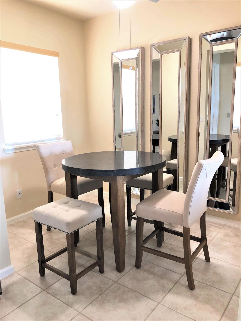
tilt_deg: -11.7
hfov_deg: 49.7
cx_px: 120
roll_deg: +1.8
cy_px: 160
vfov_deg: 63.4
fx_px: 260
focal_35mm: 28
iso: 100
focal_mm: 3.99
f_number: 1.8
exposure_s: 1/13
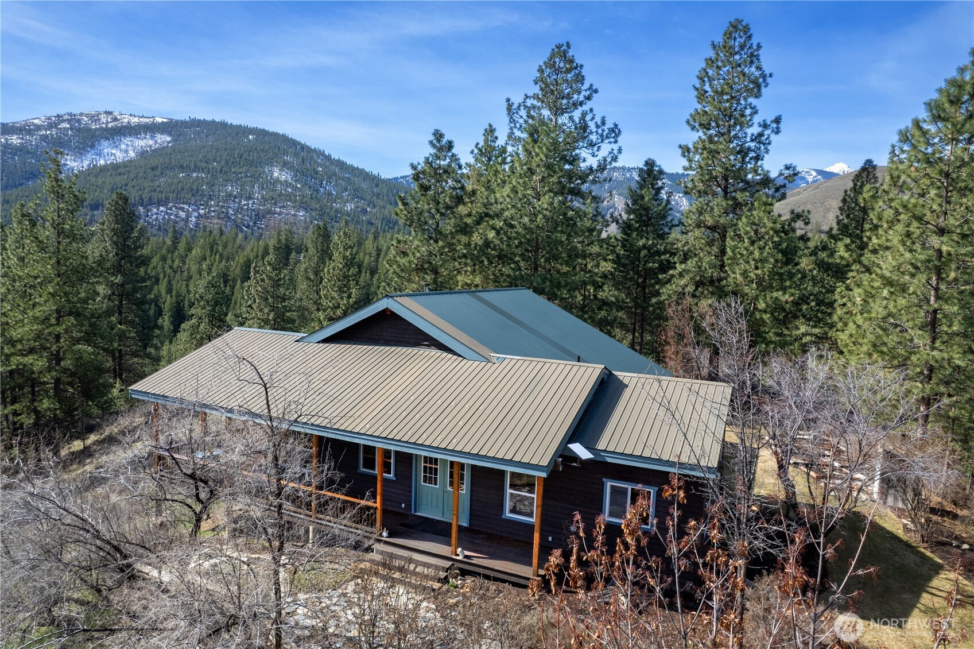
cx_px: 487
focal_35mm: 22
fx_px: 595
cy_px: 324
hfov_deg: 78.6
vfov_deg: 57.2
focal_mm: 8.38
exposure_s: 1/1500
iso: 100
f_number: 2.8
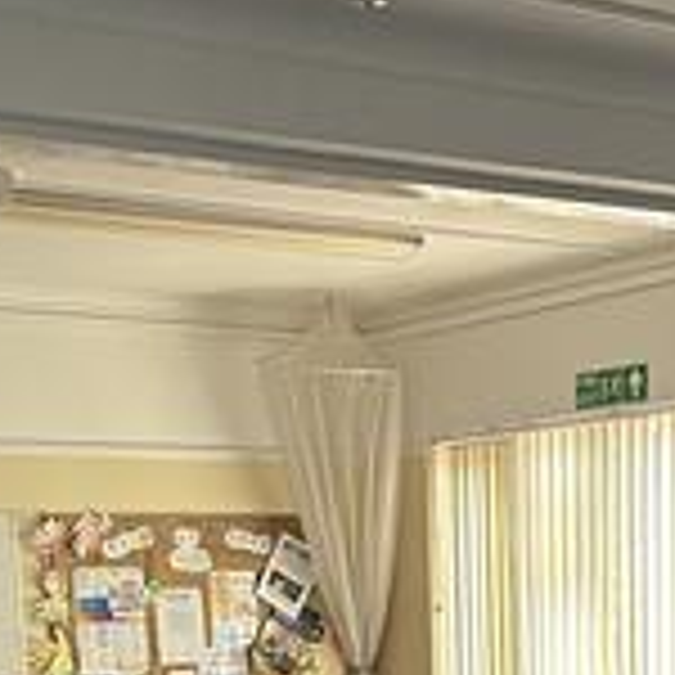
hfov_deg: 18.8
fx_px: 2030
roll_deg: +2.4
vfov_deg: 17.6
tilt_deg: -8.2
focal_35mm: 92
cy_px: 904
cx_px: 486
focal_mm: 5.96
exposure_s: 1/187
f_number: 1.6
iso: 125
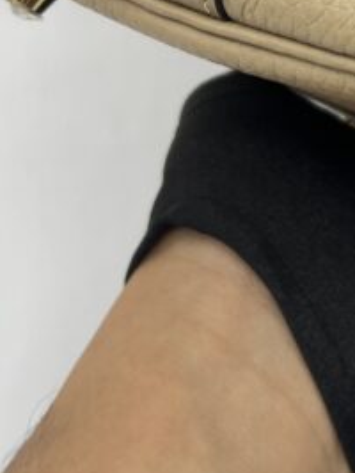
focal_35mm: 100
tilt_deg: -33.8
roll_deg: -11.7
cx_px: 509
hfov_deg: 14.0
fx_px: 1365
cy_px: -69
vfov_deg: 18.7
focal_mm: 5.7
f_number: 1.5
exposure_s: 1/100
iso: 40
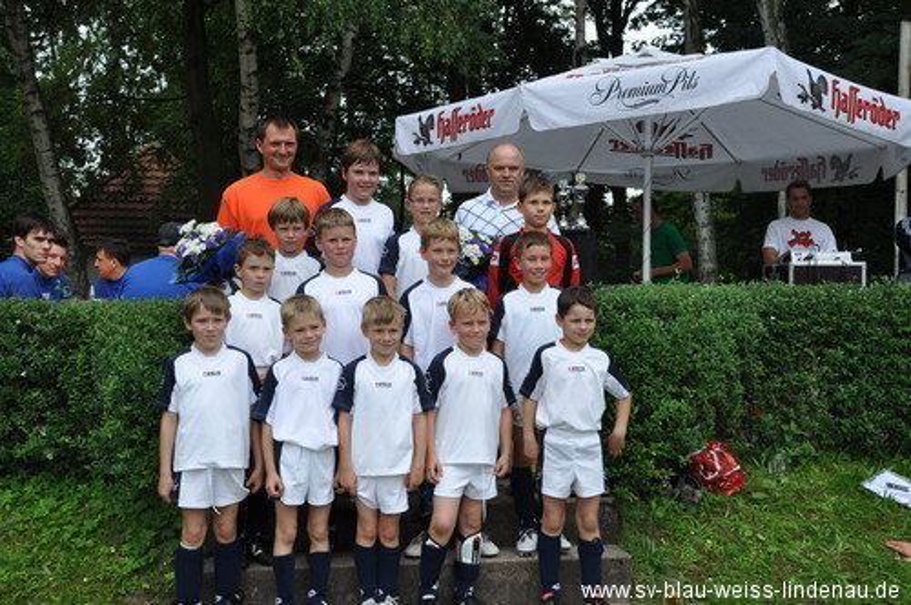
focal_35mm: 46
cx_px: 456
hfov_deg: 42.4
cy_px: 302
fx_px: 1175
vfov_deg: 28.9
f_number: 8
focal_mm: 31
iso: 200
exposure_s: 1/250
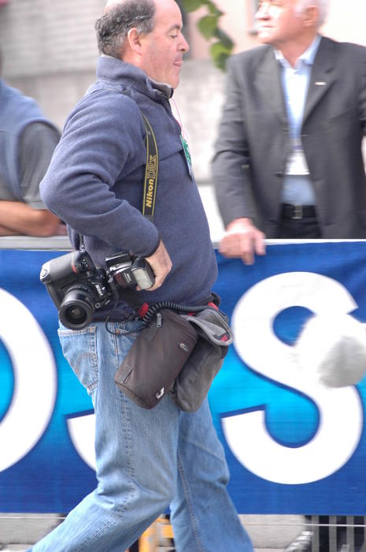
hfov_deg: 8.7
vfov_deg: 13.1
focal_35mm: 158
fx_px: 2408
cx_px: 183
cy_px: 276
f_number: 4.5
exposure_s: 1/125
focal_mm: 105
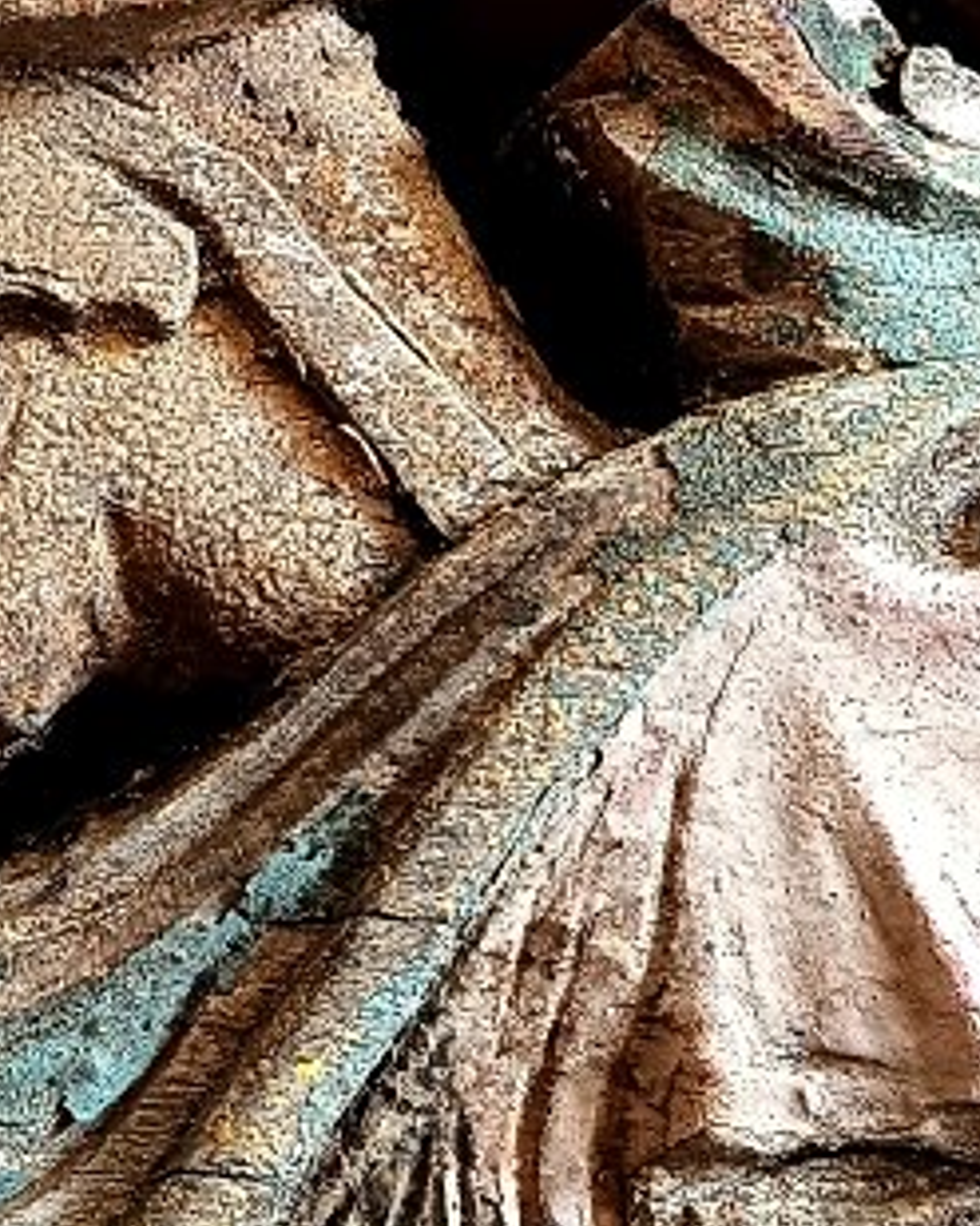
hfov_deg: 16.8
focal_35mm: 91
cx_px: 202
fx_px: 3301
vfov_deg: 21.0
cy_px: 544
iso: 956
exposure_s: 1/25
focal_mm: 5.24
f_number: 1.7
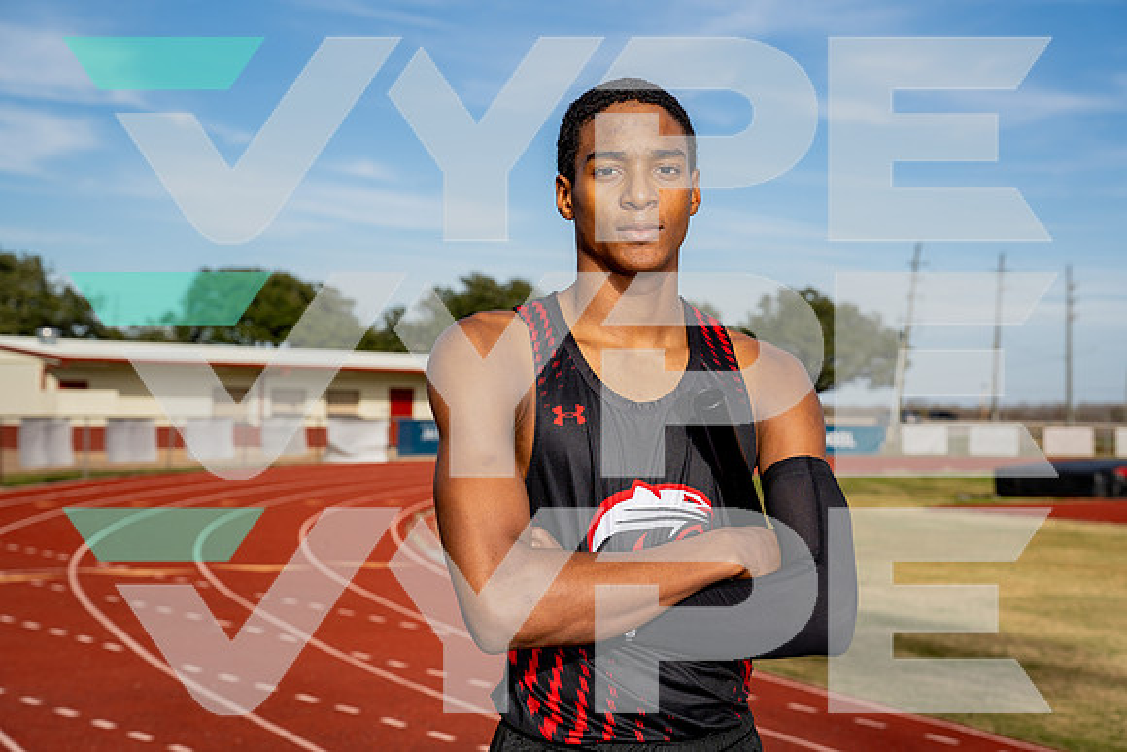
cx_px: 564
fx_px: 1660
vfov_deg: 25.5
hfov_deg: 37.5
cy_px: 376
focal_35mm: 53
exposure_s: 1/640
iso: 100
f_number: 5.6
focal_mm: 53
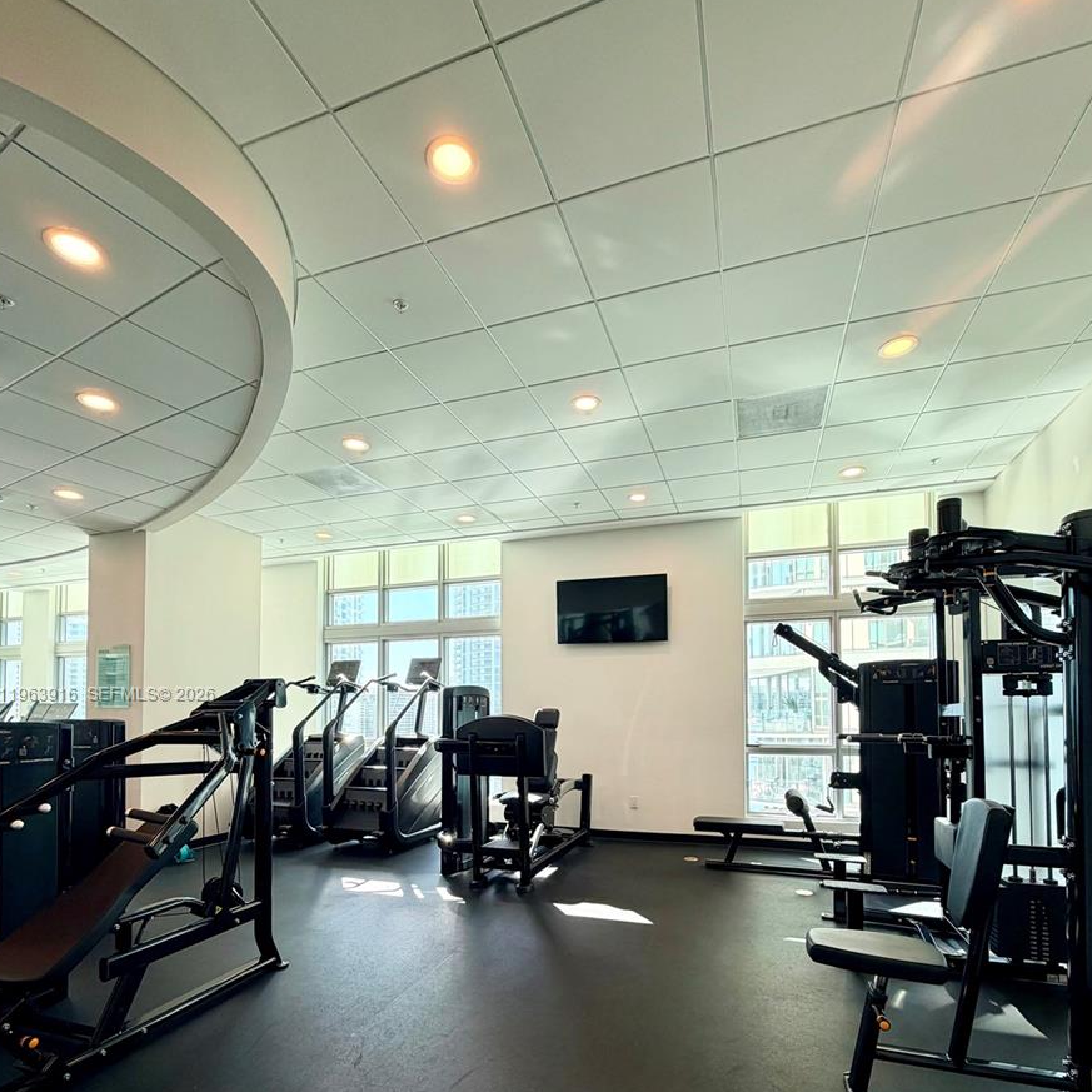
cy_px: 695
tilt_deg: +3.2
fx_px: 607
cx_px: 545
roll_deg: -0.3
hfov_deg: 84.0
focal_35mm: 17
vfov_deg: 82.1
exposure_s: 1/120
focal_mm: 2.22
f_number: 2.2
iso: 50
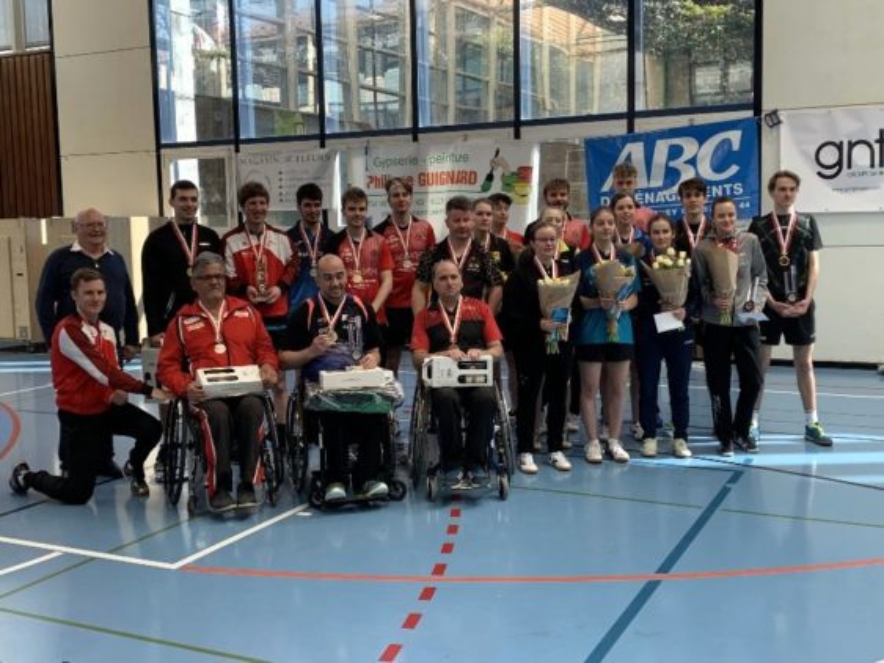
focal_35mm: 40
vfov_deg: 35.9
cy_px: 332
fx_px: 1021
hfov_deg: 46.8
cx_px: 442
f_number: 1.8
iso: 40
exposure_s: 1/121
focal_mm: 4.25
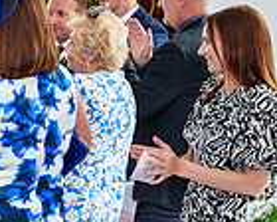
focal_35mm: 147
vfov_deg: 10.5
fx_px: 1205
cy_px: 95
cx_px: -274
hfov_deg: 11.8
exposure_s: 1/250
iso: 800
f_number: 3.5
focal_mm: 36
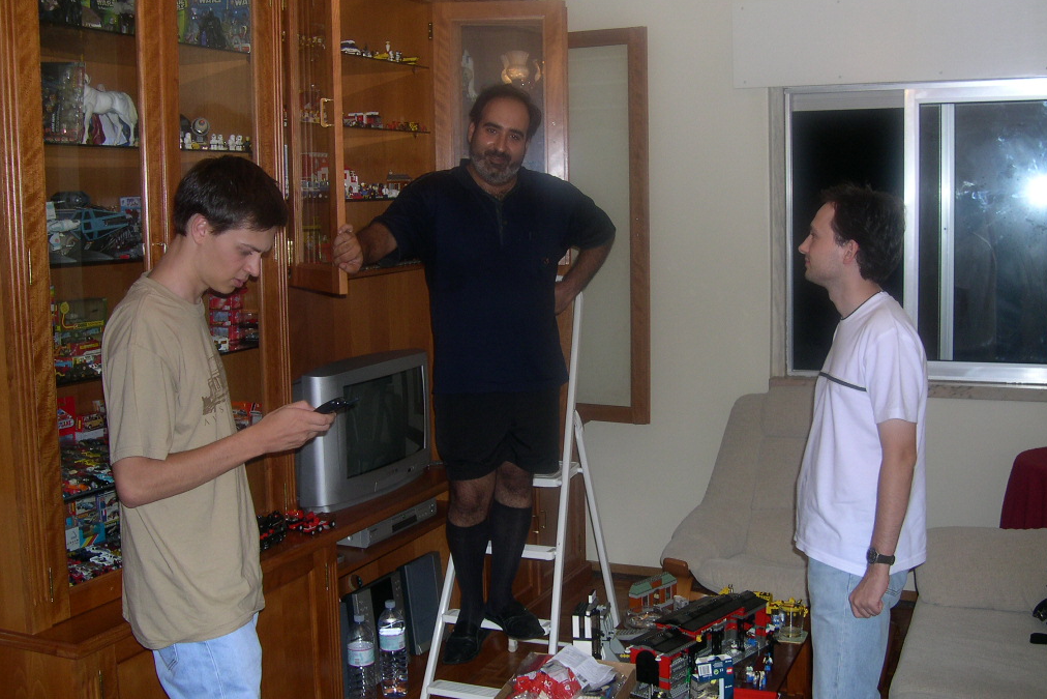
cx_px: 529
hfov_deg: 48.5
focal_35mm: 40
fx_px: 1163
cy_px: 334
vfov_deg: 33.4
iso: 133
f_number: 2.8
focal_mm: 8
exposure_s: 1/60
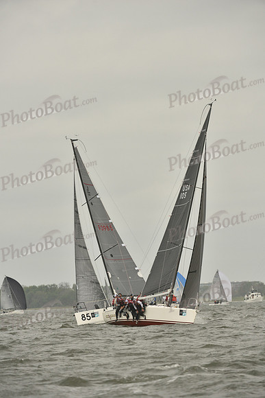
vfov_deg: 6.6
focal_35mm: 310
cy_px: 199
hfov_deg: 4.4
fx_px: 3421
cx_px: 132
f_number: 7.1
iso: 400
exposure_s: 1/1000
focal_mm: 310
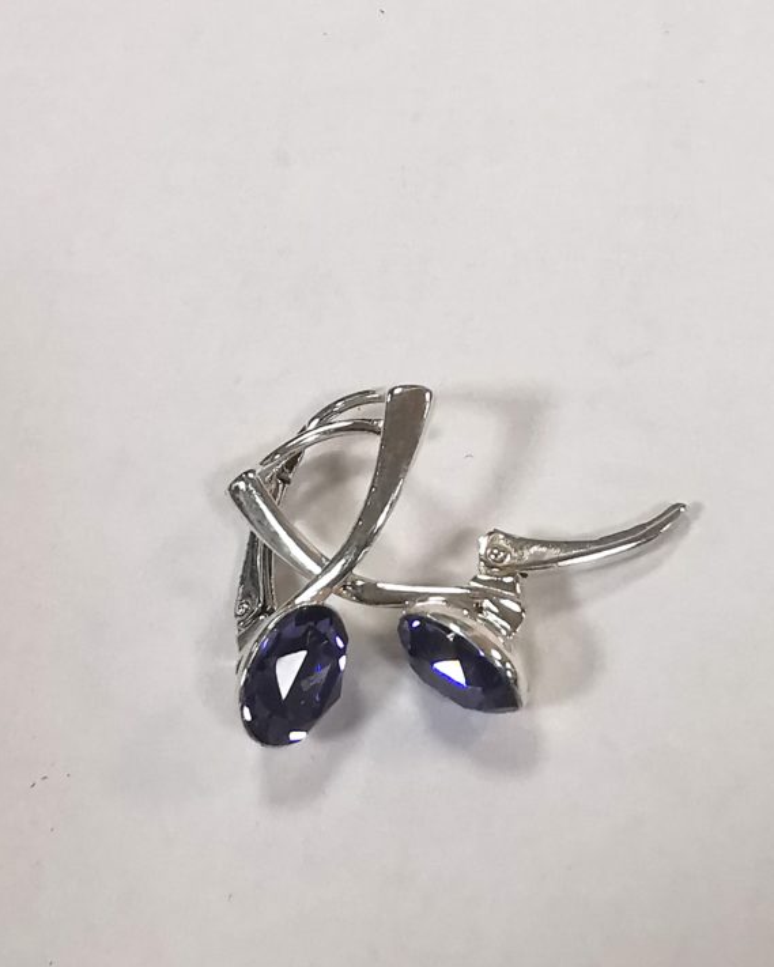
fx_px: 1603
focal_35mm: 56
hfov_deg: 27.1
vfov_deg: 33.6
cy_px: 468
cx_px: 403
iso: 200
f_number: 2.2
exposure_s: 1/50
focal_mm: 2.35
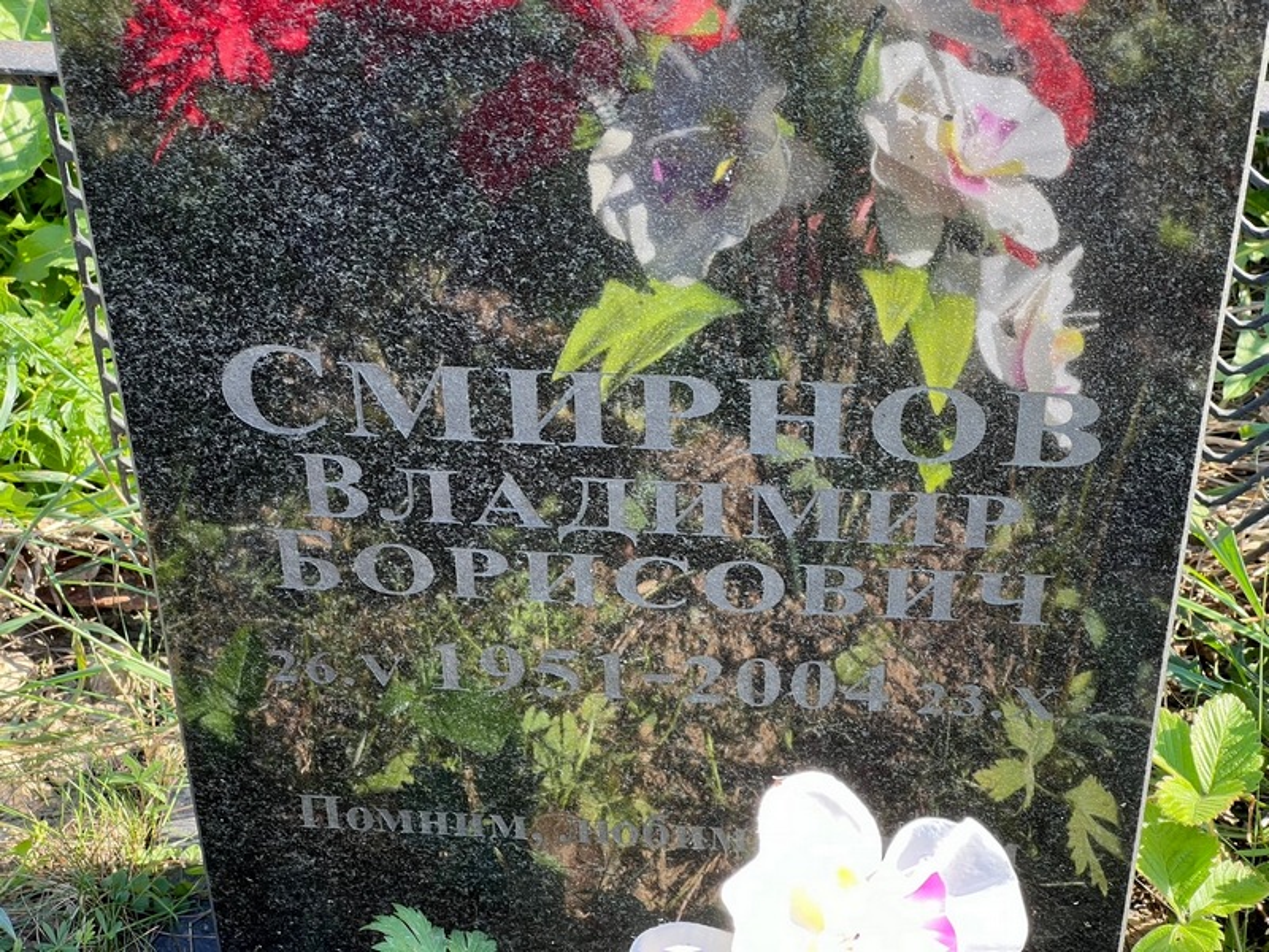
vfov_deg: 19.1
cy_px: 476
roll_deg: -1.6
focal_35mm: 77
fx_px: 2823
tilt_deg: -41.5
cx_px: 634
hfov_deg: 25.3
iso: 40
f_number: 2.8
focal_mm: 9
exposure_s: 1/99
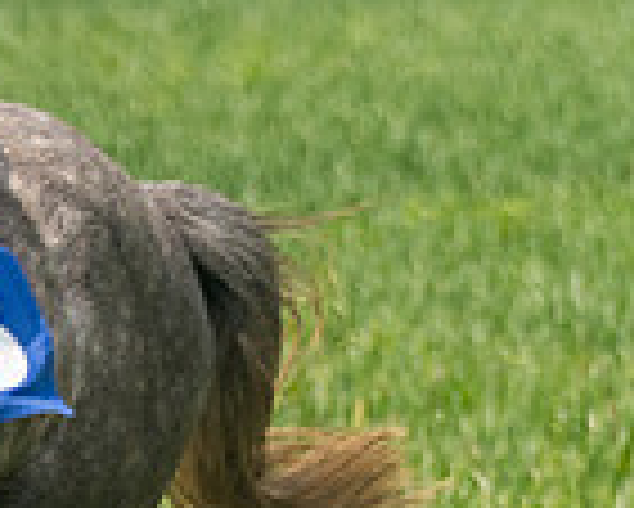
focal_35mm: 1090
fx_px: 20467
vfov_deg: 1.4
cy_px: 552
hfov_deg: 1.8
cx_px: -435
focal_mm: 145
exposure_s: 1/2500
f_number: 4
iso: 400
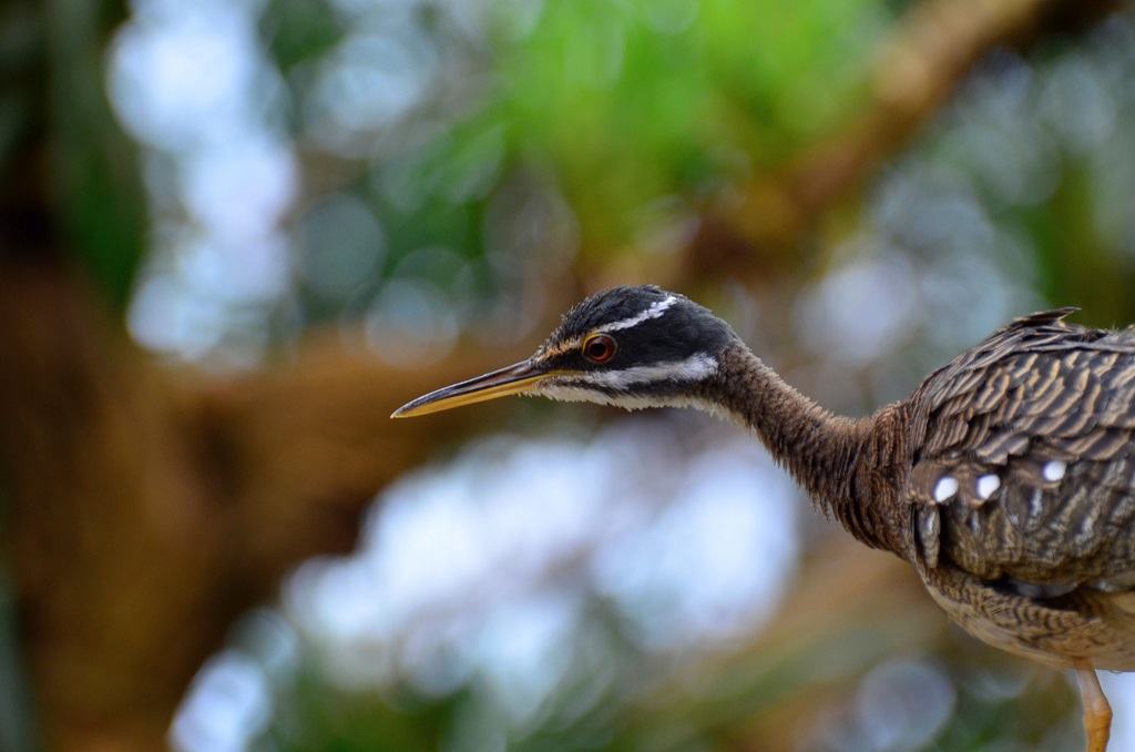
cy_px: 376
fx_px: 8730
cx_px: 568
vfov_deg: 4.9
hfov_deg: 7.4
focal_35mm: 278
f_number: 5
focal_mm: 185
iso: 640
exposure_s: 1/100
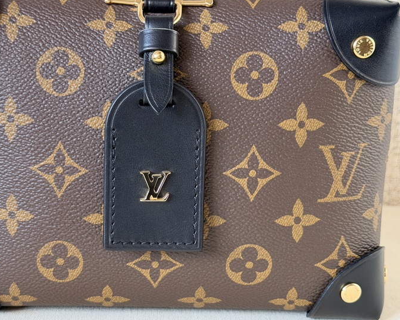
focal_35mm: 70
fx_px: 829
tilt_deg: -12.2
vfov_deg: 21.9
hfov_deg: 27.1
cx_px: 158
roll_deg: -0.8
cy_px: 165
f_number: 1.78
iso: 160
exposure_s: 1/60
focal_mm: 6.76
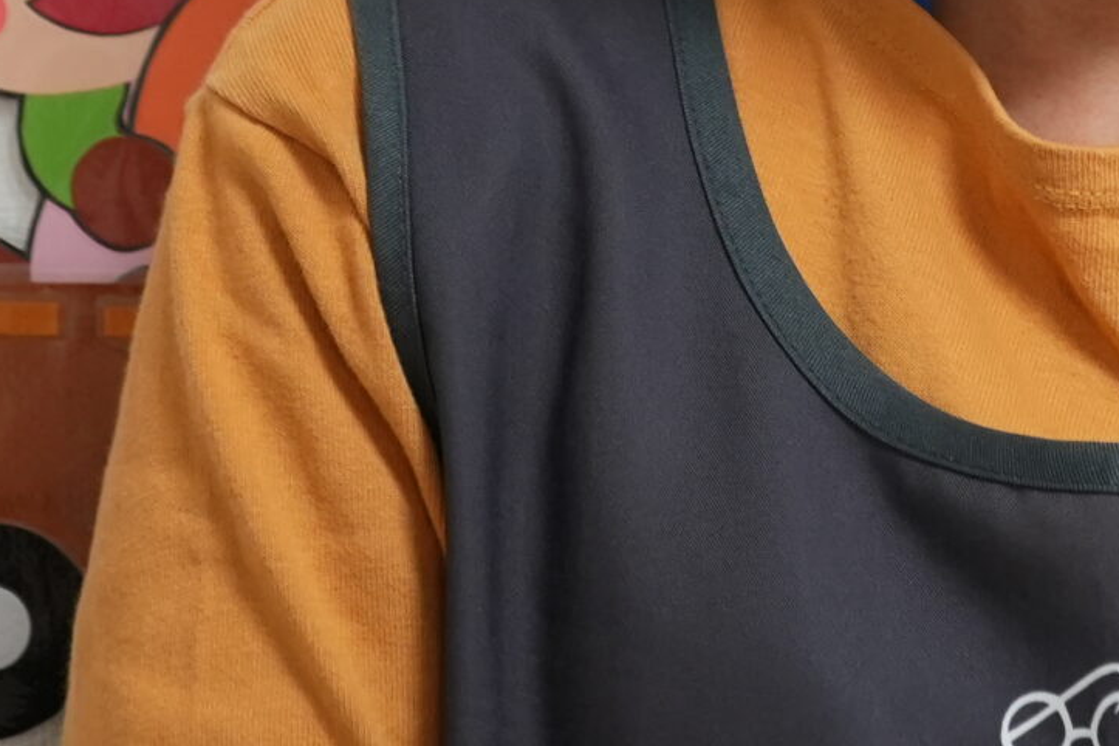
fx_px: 6713
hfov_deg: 9.5
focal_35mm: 216
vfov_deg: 6.3
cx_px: 1130
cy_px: -248
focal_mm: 41
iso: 1000
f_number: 4.5
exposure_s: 1/100
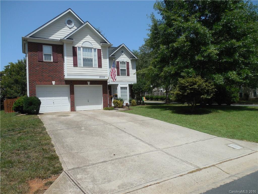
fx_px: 186
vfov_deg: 54.9
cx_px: 129
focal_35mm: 25
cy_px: 97
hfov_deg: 69.4
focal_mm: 4.5
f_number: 6.6
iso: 125
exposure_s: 1/500
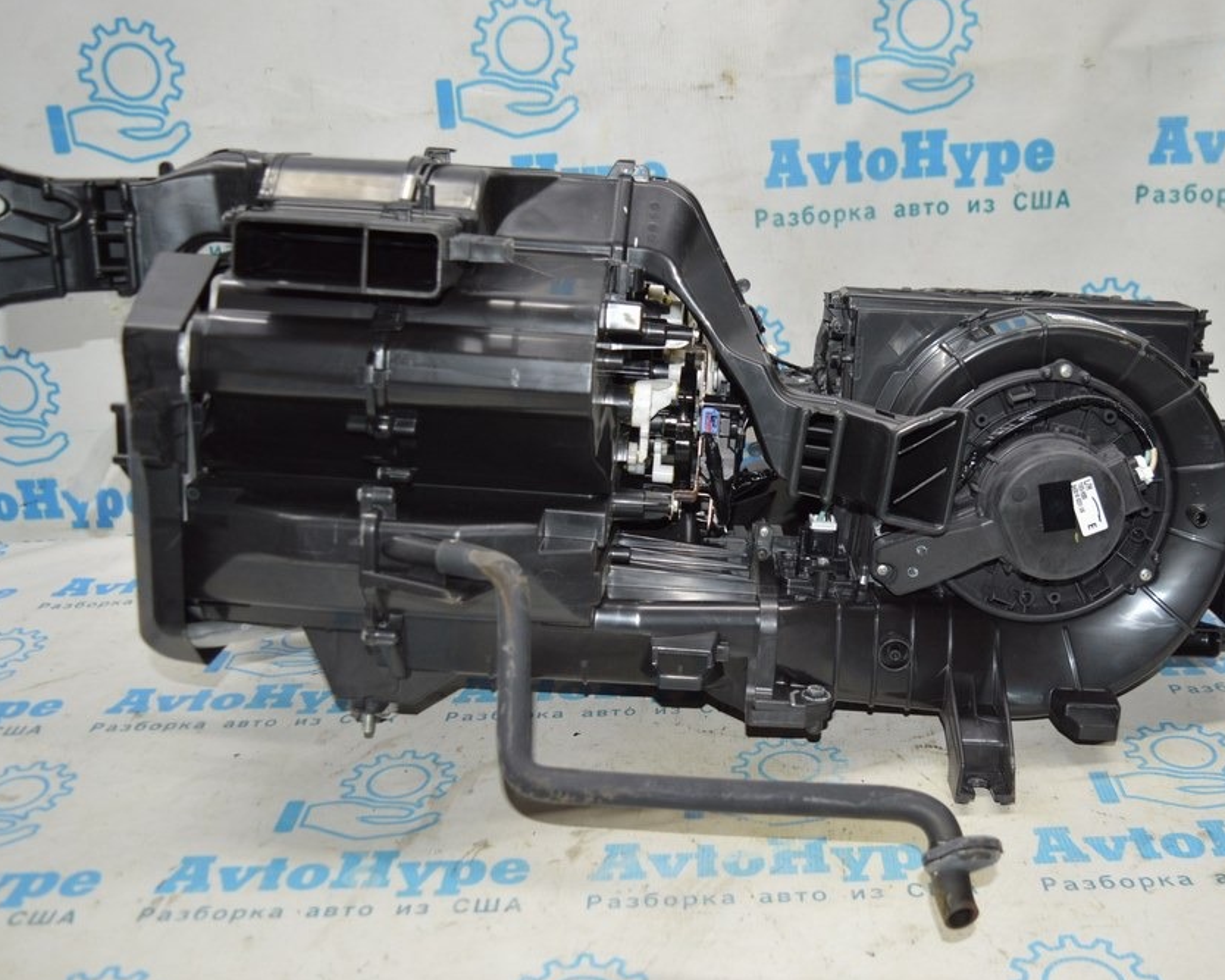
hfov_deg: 47.9
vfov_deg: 39.2
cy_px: 487
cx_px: 673
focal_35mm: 38
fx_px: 1378
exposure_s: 1/60
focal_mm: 22
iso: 400
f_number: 4
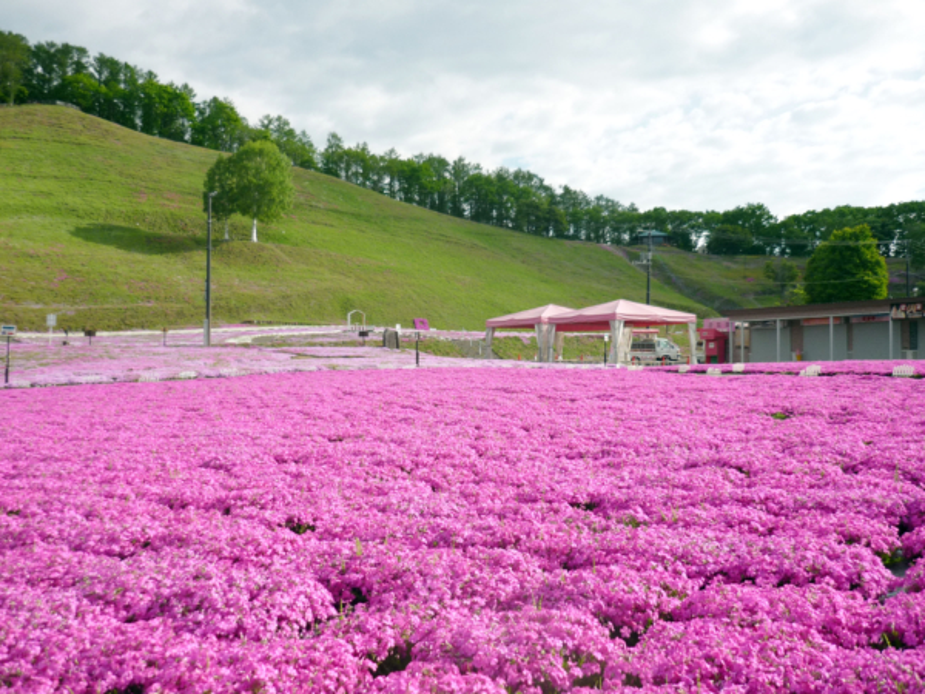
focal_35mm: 33
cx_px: 462
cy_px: 347
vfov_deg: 42.9
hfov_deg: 55.4
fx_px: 882
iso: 100
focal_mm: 5.5
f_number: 8
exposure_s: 1/160
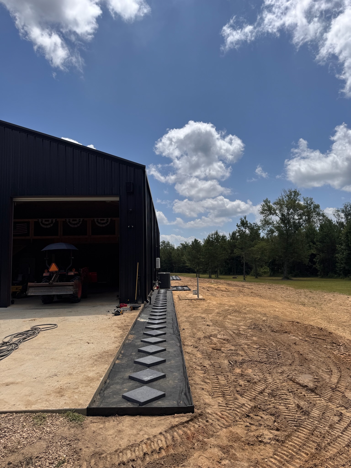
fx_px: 324
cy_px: 234
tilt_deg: +8.9
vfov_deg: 71.6
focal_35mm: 24
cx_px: 176
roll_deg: +3.2
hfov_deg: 56.8
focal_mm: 6.76
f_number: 1.78
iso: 80
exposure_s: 1/9009
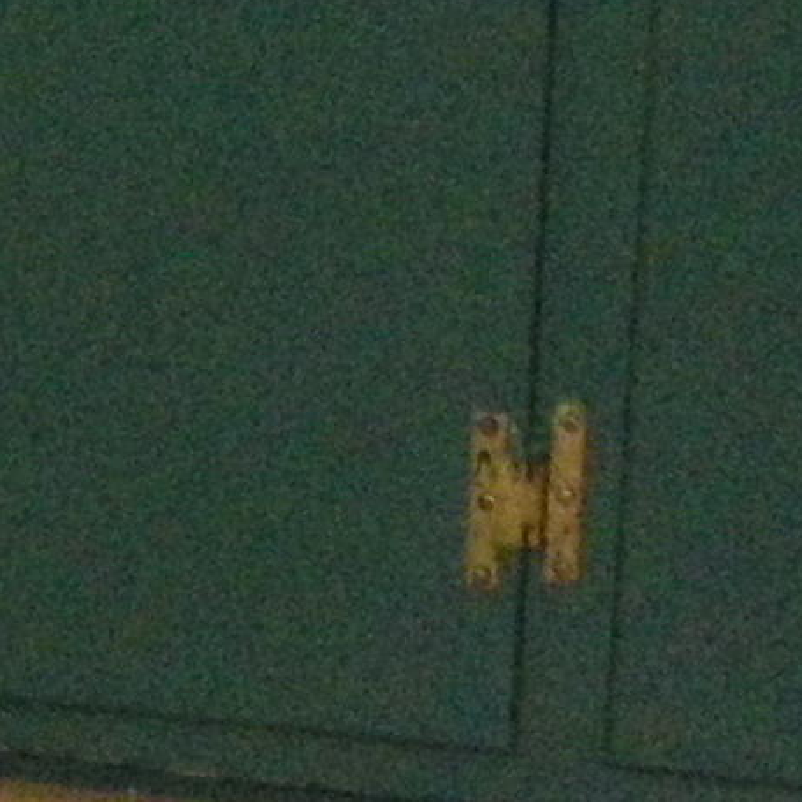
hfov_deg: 7.7
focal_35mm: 221
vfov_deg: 7.6
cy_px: -705
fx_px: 5793
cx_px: -489
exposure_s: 1/50
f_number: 3.5
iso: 800
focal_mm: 6.3
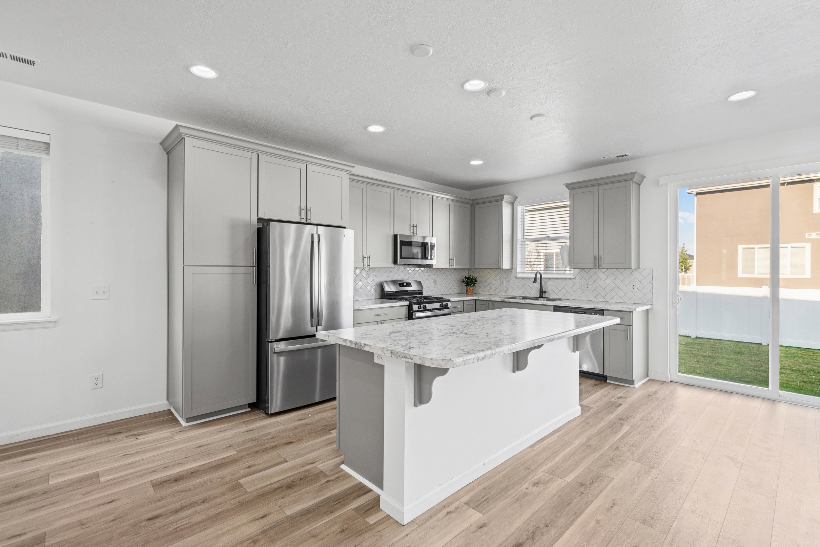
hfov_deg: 96.7
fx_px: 364
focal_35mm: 16
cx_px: 410
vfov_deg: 73.7
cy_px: 274
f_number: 9
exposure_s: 1/13
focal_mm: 16
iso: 250
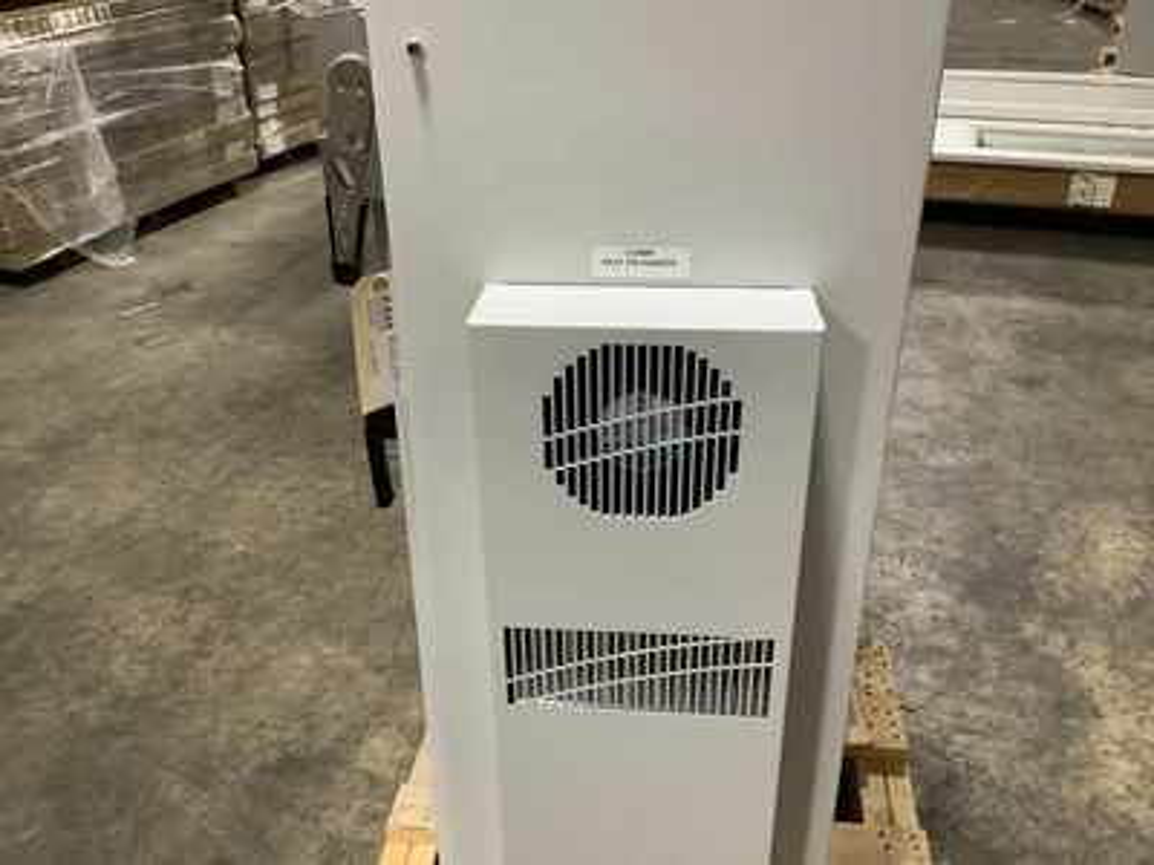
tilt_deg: -30.2
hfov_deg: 58.4
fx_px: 1033
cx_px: 577
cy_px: 432
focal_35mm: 31
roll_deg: +0.1
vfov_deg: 45.4
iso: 400
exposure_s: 1/30
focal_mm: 3.3
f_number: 2.4
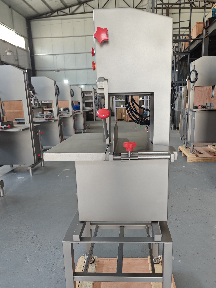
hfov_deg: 49.6
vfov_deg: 63.2
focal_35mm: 28
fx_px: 233
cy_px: 163
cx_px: 120
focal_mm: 8.7
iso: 250
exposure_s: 1/50
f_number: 1.9
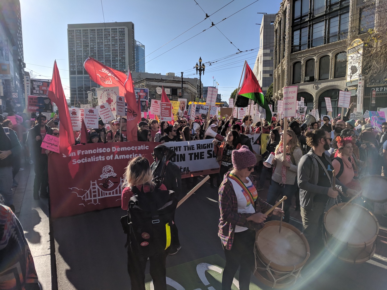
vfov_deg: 53.1
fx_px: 291
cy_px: 145
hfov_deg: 67.3
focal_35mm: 26
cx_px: 194
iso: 50
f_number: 2
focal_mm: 4.67
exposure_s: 1/2740
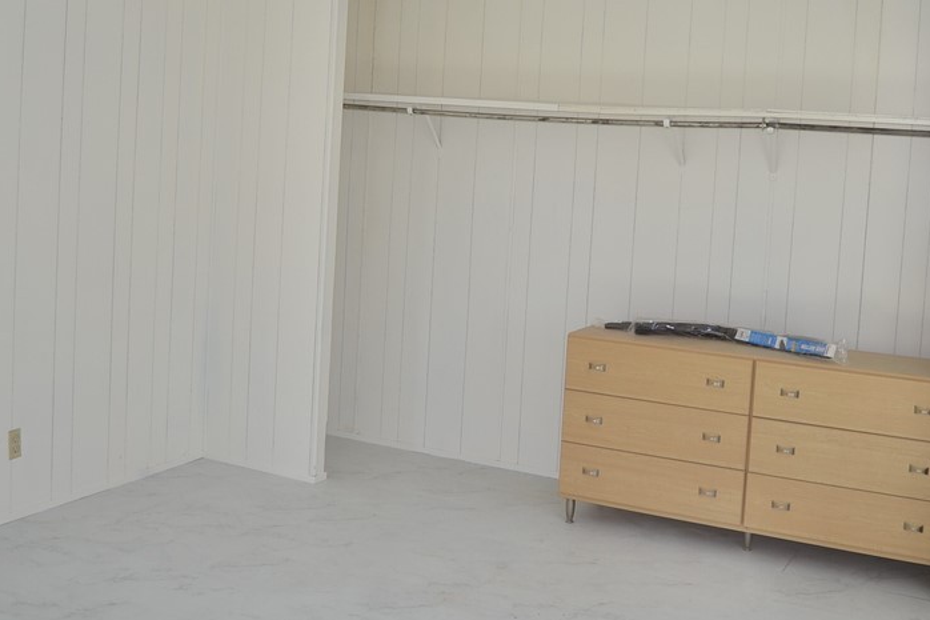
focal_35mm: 42
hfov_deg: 46.3
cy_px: 216
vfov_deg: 31.7
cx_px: 528
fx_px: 1085
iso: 100
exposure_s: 1/200
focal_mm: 18
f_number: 3.5
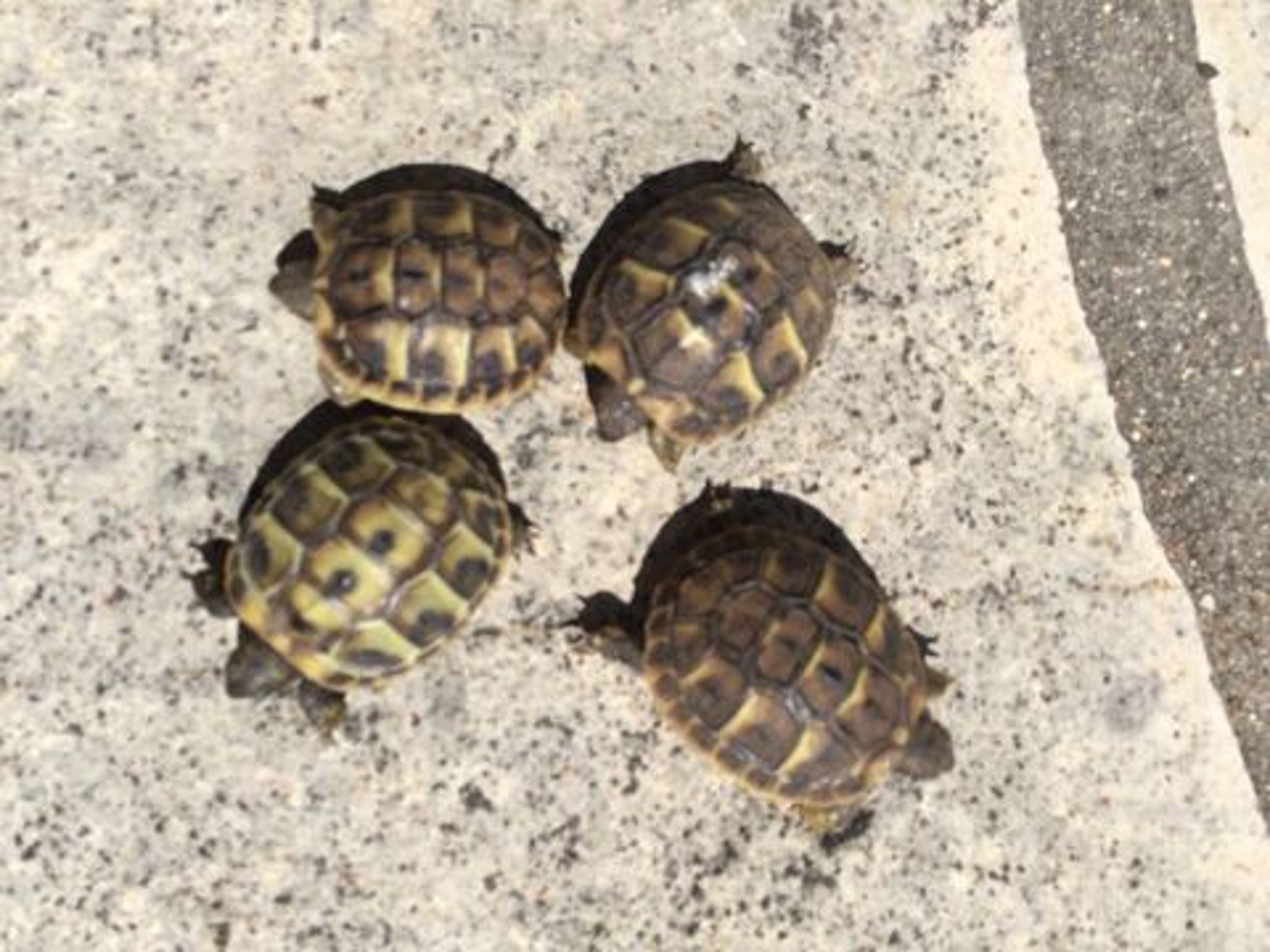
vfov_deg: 48.2
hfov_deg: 61.7
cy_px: 476
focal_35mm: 29
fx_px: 1064
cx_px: 635
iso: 32
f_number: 2.2
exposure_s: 1/3425
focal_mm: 4.15
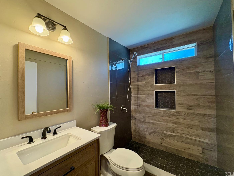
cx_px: 114
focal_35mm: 15
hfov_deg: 98.2
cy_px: 90
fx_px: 101
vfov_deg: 81.7
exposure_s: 1/120
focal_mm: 2.22
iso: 400
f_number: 2.2
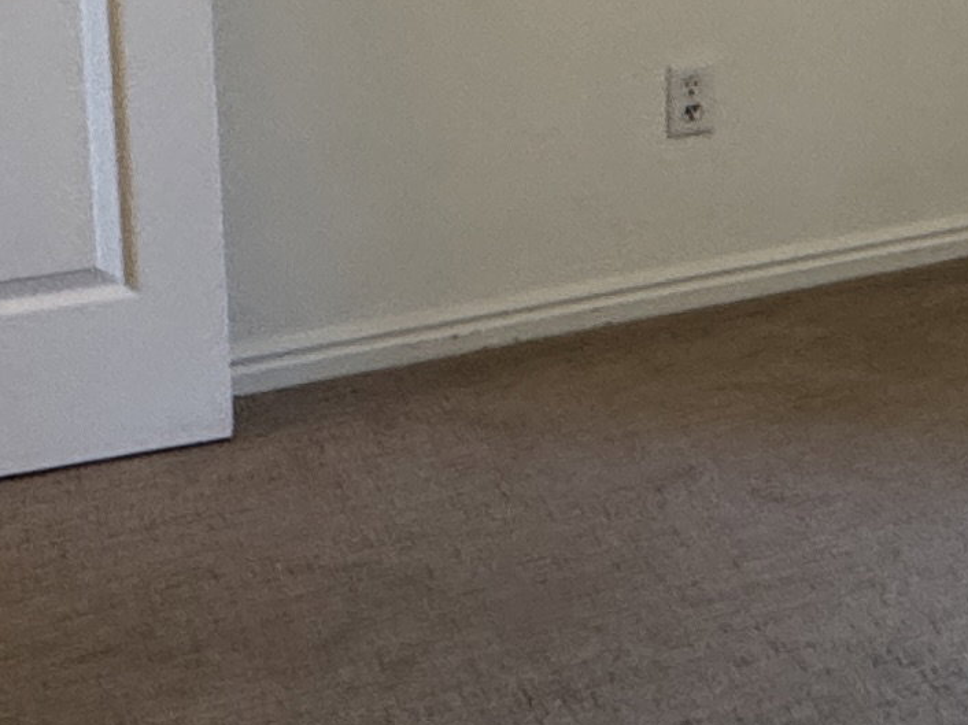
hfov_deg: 21.6
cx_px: 1316
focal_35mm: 80
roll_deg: -0.4
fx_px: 2236
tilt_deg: -8.7
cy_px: -222
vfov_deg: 17.3
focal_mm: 2.22
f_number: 2.2
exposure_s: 1/60
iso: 250
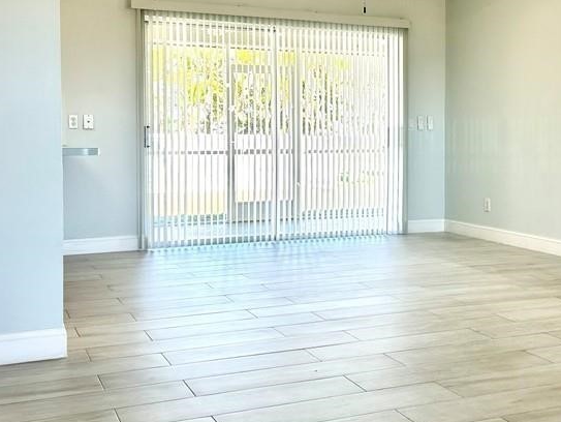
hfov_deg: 38.4
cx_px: 375
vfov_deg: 29.6
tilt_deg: -1.7
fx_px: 795
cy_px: 164
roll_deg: +0.5
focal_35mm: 49
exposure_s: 1/145
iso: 50
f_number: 1.5
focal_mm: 5.7
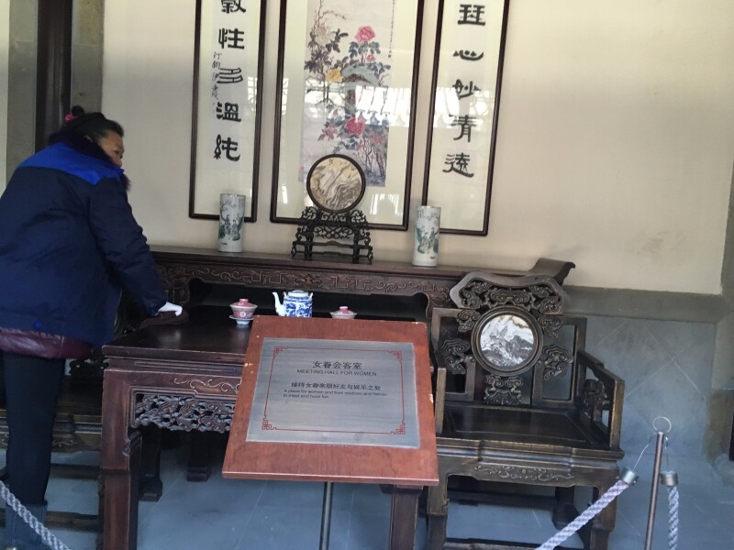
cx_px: 367
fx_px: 615
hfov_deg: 61.7
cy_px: 275
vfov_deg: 48.2
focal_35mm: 29
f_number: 2.2
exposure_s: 1/33
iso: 200
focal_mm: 4.15
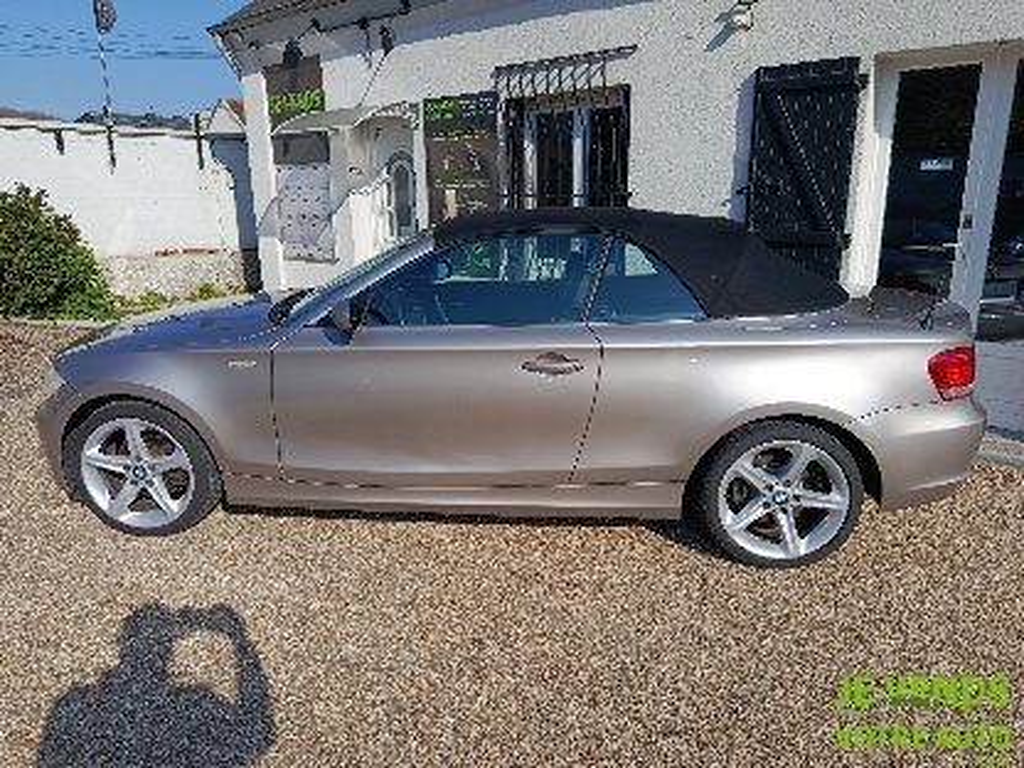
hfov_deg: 71.6
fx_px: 710
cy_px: 384
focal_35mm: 24
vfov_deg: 56.8
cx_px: 512
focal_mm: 5.24
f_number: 1.7
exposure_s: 1/838
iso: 51
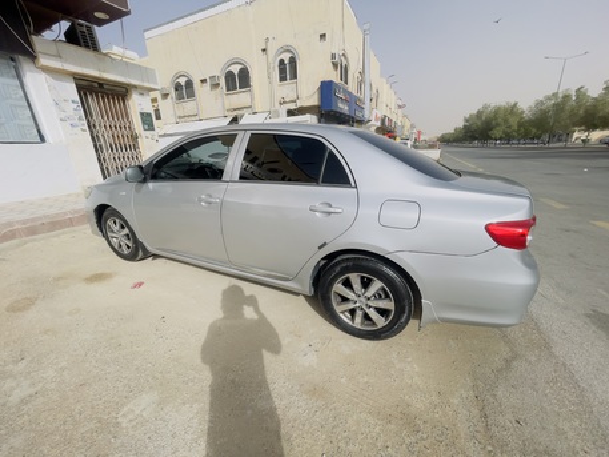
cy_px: 228
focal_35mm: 13
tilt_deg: -16.0
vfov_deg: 89.9
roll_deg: +1.3
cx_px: 304
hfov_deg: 106.2
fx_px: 229
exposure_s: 1/1410
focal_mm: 1.54
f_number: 2.4
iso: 25
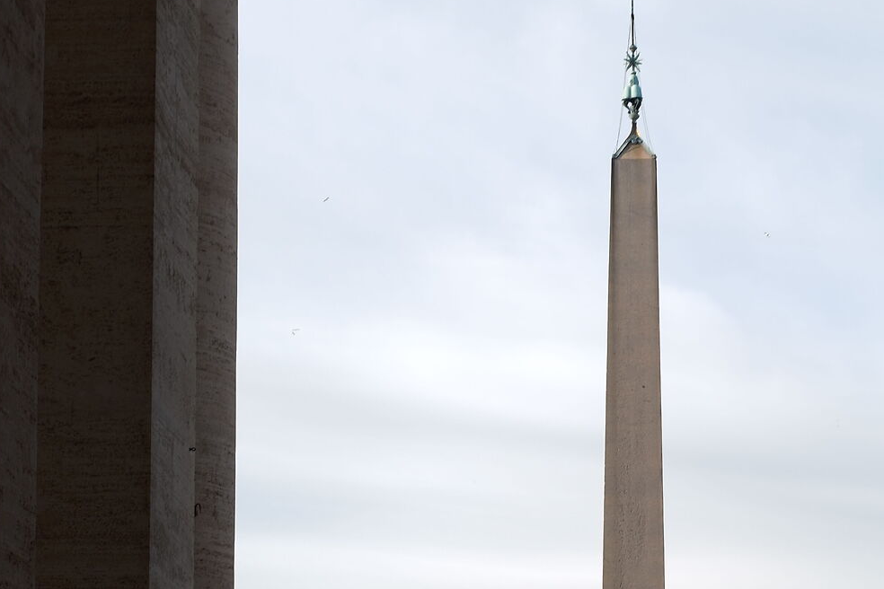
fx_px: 2996
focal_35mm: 122
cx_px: 649
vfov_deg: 11.1
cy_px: 597
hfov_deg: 16.7
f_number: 6.3
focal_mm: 33
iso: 80
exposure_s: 1/160
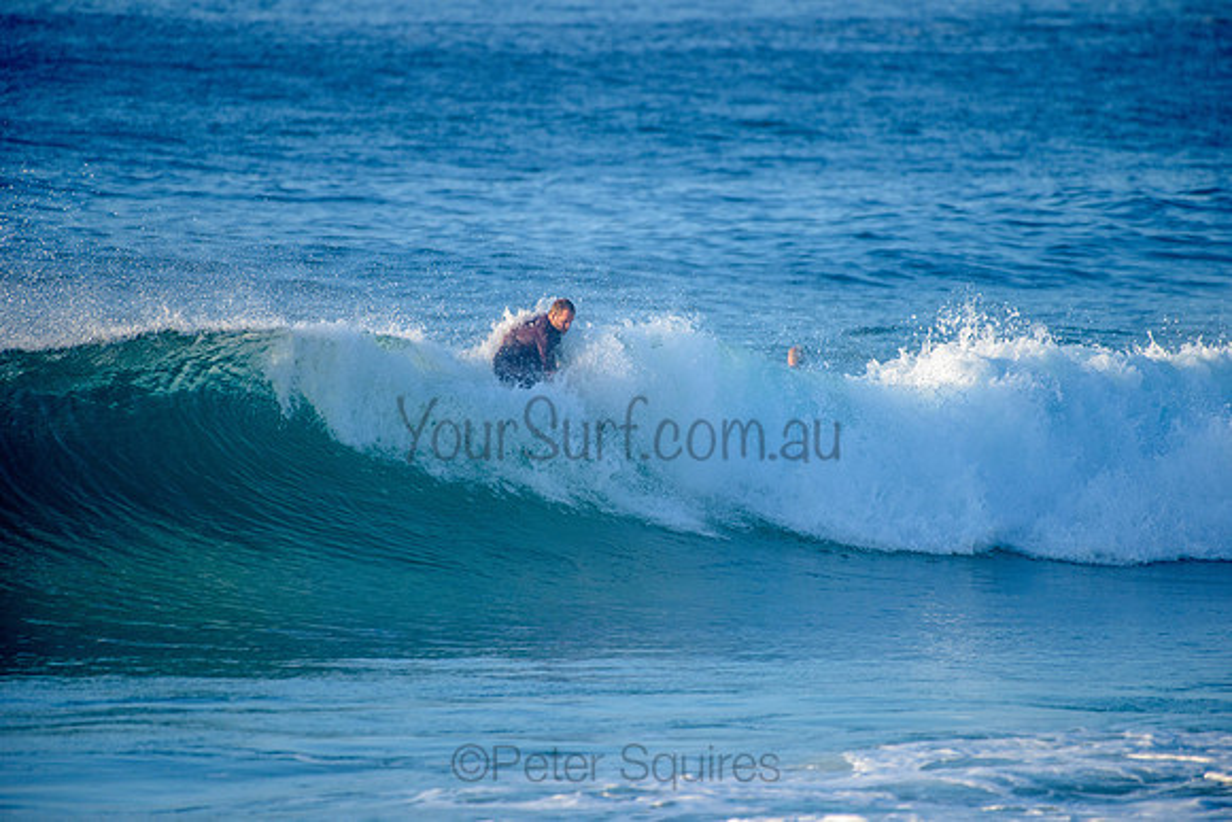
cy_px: 411
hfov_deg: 4.1
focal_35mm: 500
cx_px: 616
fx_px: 17114
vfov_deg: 2.8
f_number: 5.6
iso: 450
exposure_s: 1/2000
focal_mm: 500
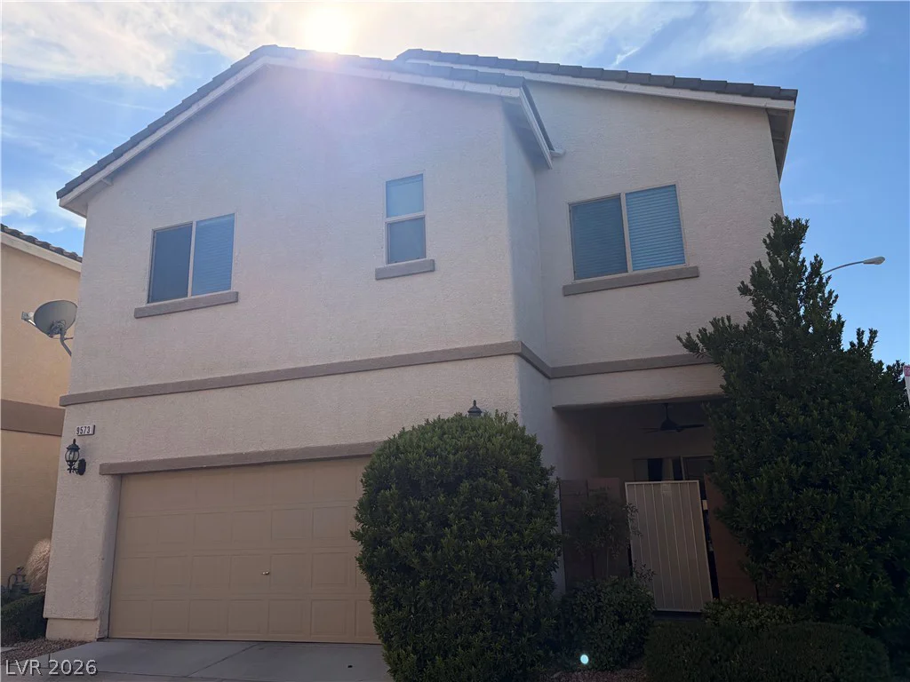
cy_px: 341
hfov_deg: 67.3
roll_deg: +1.5
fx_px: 683
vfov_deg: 53.1
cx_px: 455
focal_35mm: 26
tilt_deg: +16.8
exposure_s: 1/5348
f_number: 1.6
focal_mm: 5.96
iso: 50
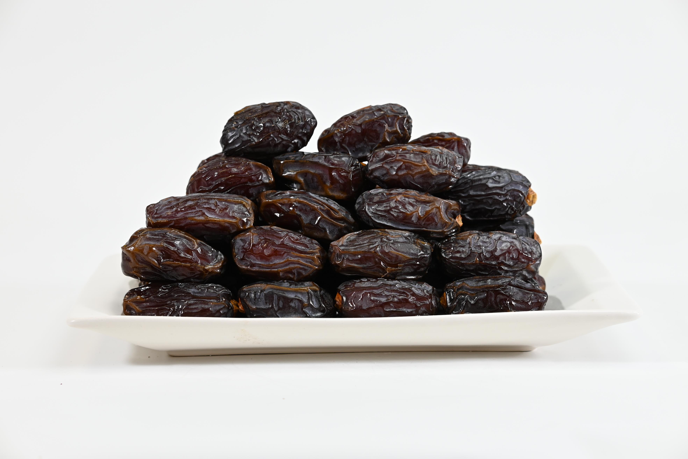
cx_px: 344
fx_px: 1433
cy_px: 230
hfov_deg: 27.0
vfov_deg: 18.2
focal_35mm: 75
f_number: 4
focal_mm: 50
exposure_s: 1/40
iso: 100
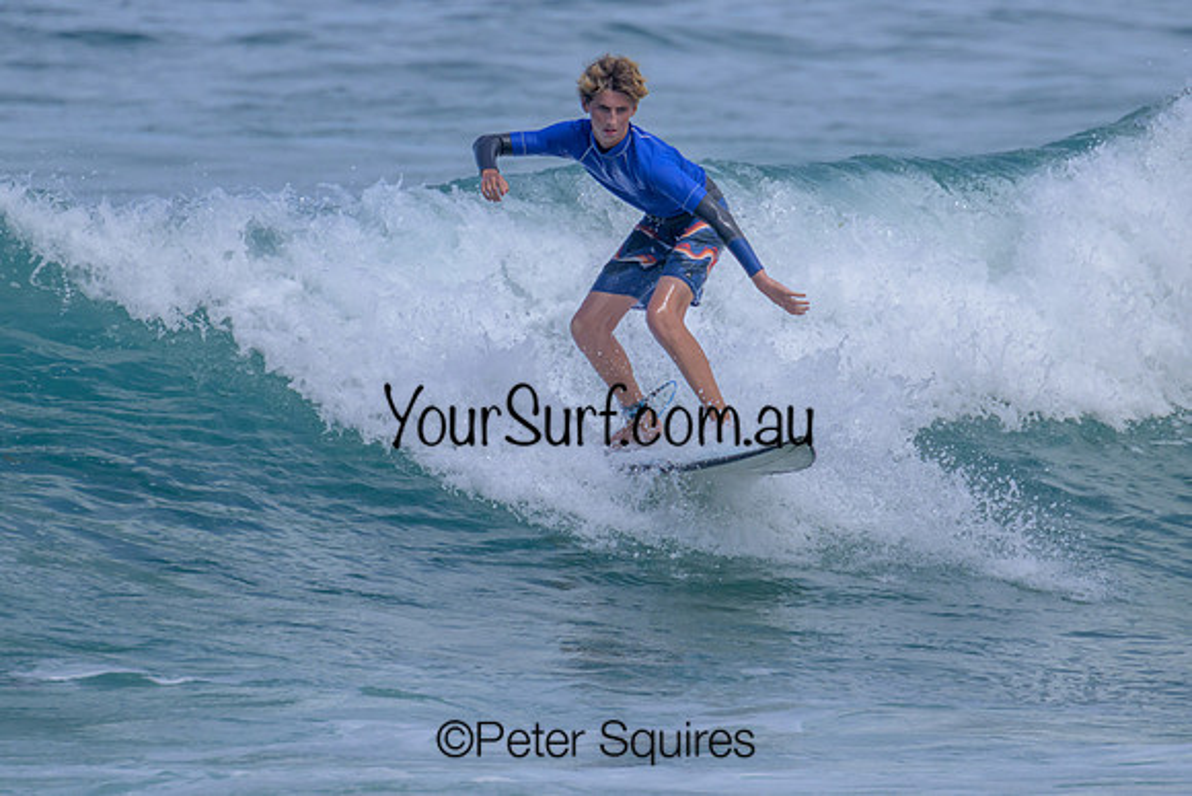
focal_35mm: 1081
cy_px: 327
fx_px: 35786
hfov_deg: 1.9
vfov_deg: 1.3
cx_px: 625
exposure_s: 1/2000
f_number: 11
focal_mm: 800
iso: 800
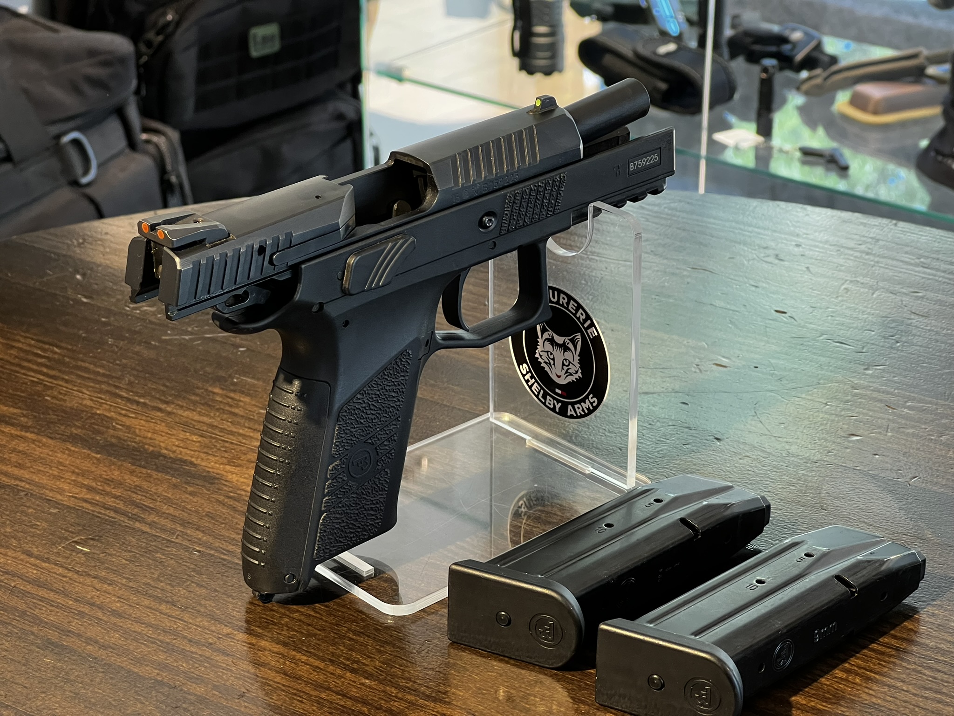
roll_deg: +0.7
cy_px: 358
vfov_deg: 19.1
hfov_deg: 25.3
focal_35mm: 77
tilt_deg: -25.5
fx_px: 2122
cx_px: 477
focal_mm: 9
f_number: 2.8
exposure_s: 1/100
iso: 250
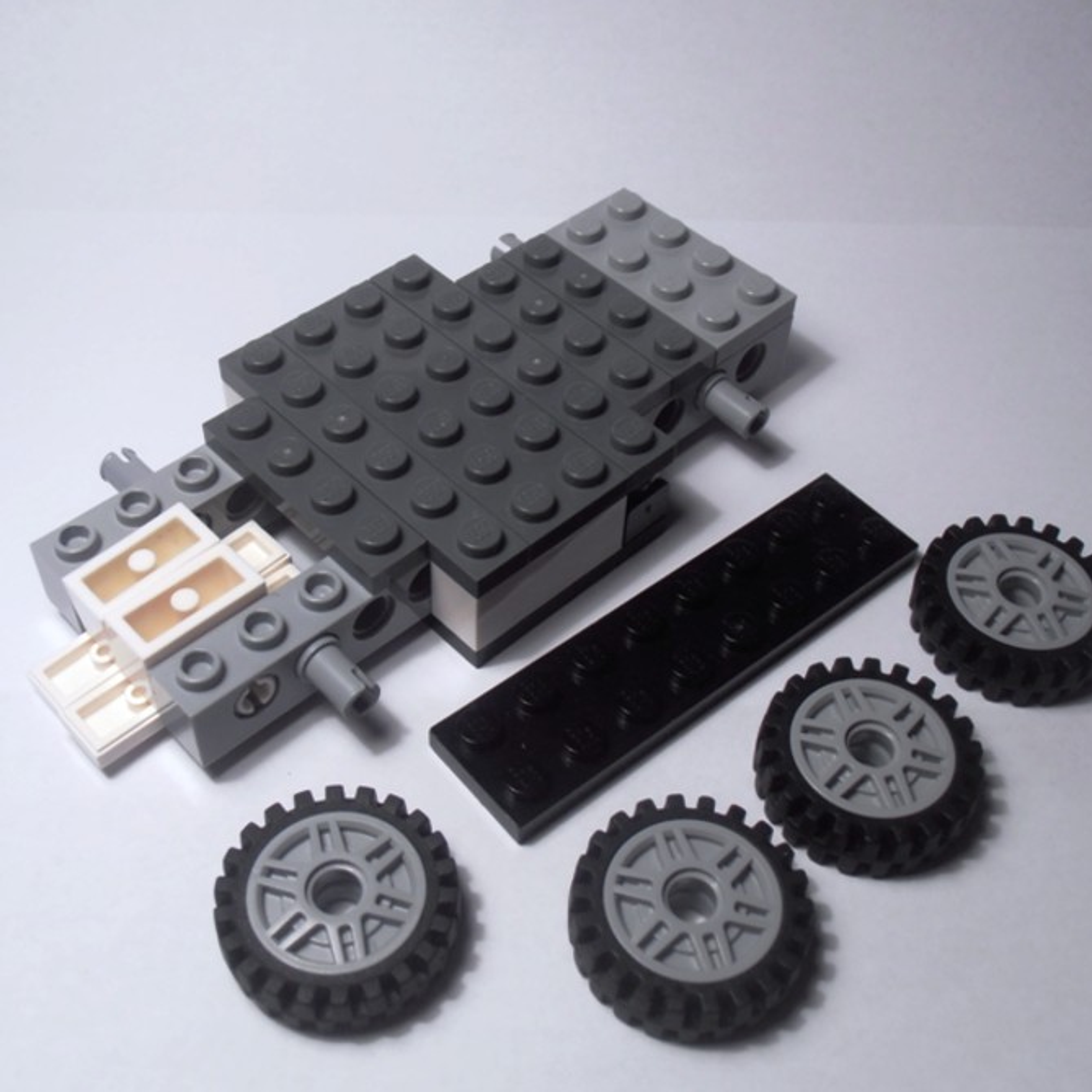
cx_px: 526
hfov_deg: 38.3
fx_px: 1570
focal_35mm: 44
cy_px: 549
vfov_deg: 38.3
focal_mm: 6.61
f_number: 3.9
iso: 80
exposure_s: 1/50
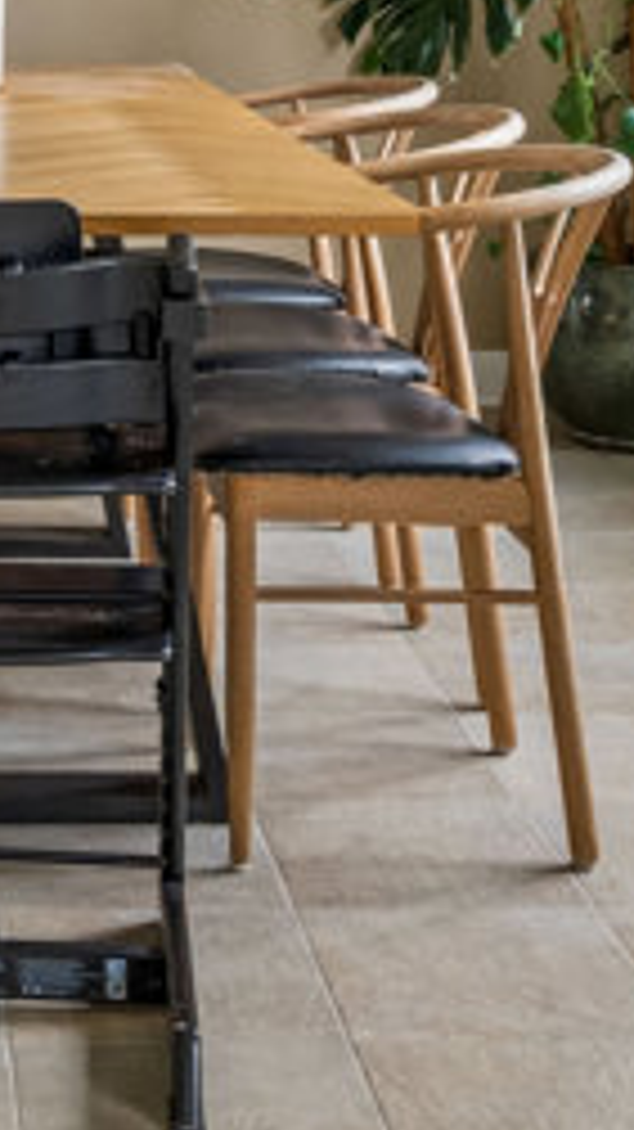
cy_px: -34
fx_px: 2393
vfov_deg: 25.1
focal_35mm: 80
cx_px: -126
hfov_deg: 14.6
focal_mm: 16
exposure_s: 1/4
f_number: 8
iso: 400
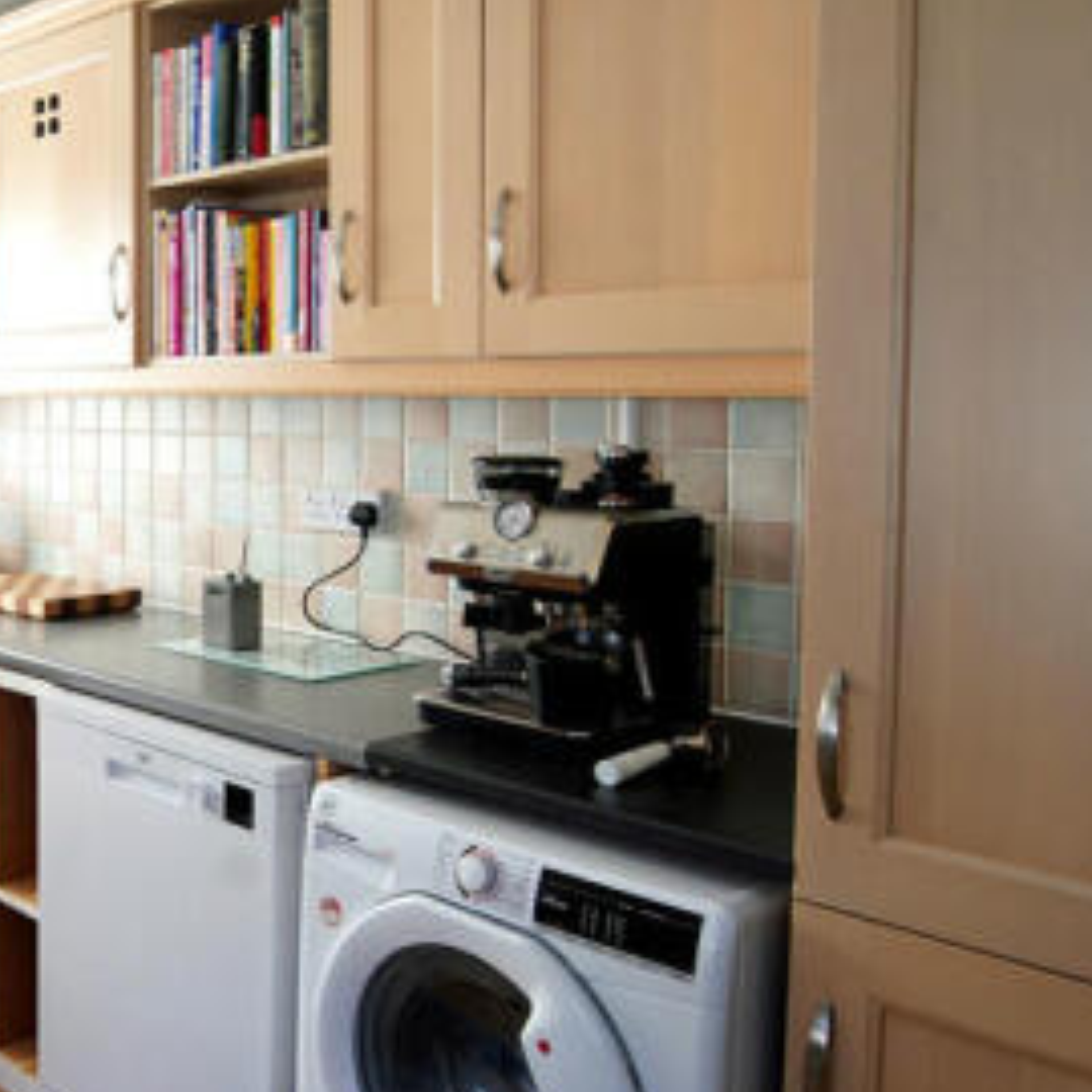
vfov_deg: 49.3
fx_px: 1178
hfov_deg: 42.3
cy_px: 673
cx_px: -22
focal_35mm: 33
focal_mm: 16
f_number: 6.3
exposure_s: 1/30
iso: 320
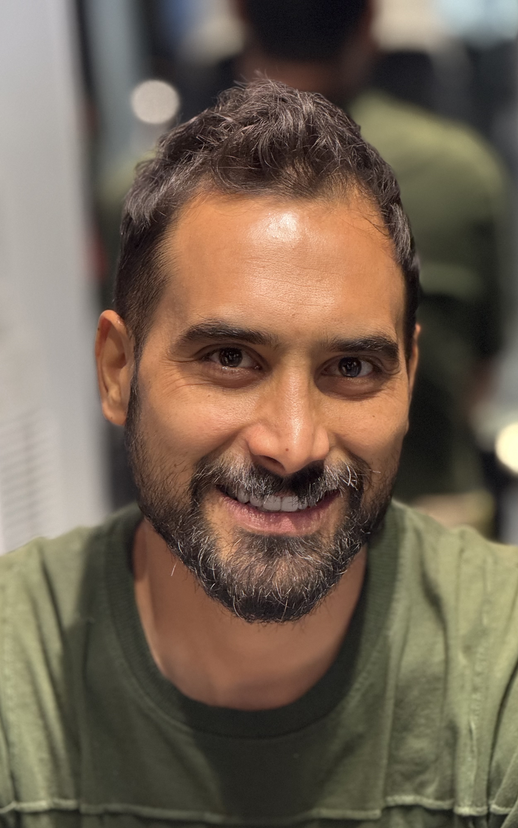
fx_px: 2892
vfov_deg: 16.3
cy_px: 416
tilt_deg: -12.9
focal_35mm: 128
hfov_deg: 10.2
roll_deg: +3.4
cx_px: 240
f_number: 2.8
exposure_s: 1/50
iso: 500
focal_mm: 15.66
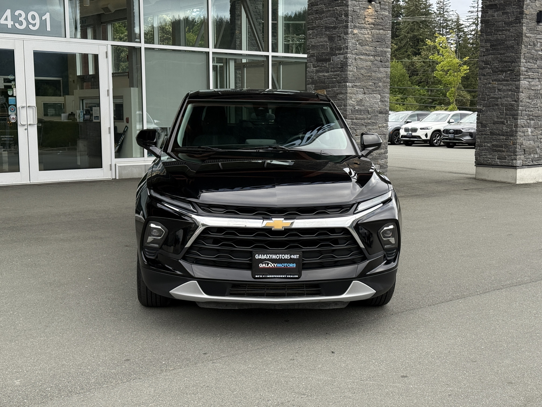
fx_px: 752
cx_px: 271
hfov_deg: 39.7
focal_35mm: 48
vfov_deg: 30.3
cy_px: 204
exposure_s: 1/975
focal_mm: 6.76
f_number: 1.78
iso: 80
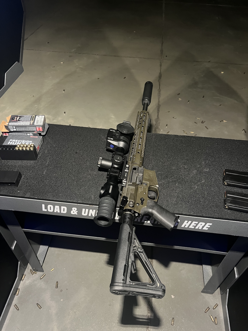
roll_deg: -1.9
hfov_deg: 53.1
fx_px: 248
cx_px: 124
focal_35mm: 26
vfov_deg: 67.3
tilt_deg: -44.7
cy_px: 166
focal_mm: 5.7
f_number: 1.5
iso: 640
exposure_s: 1/30
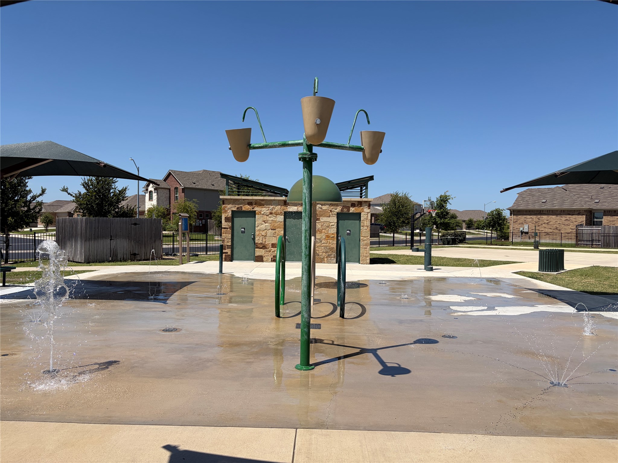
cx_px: 309
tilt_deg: +0.7
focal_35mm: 26
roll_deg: -0.6
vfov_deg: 53.1
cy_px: 232
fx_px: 464
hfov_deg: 67.3
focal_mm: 5.96
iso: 50
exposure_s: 1/4950
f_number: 1.6
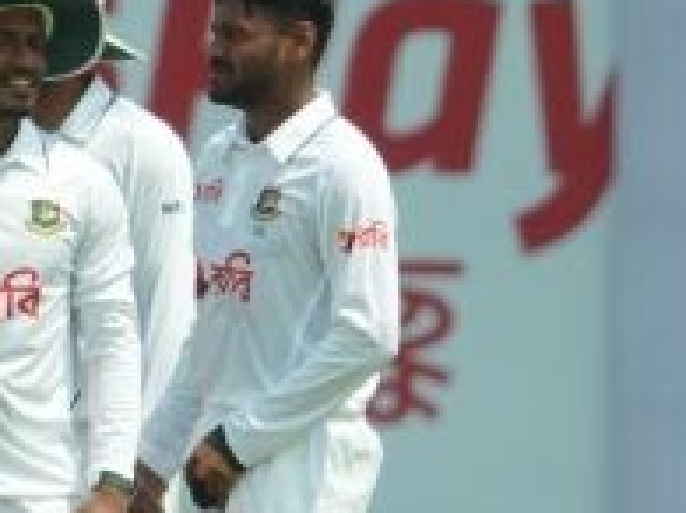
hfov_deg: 1.2
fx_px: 32104
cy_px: 383
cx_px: -299
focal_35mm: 1621
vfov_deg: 0.9
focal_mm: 365
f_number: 6.3
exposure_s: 1/2000
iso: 500
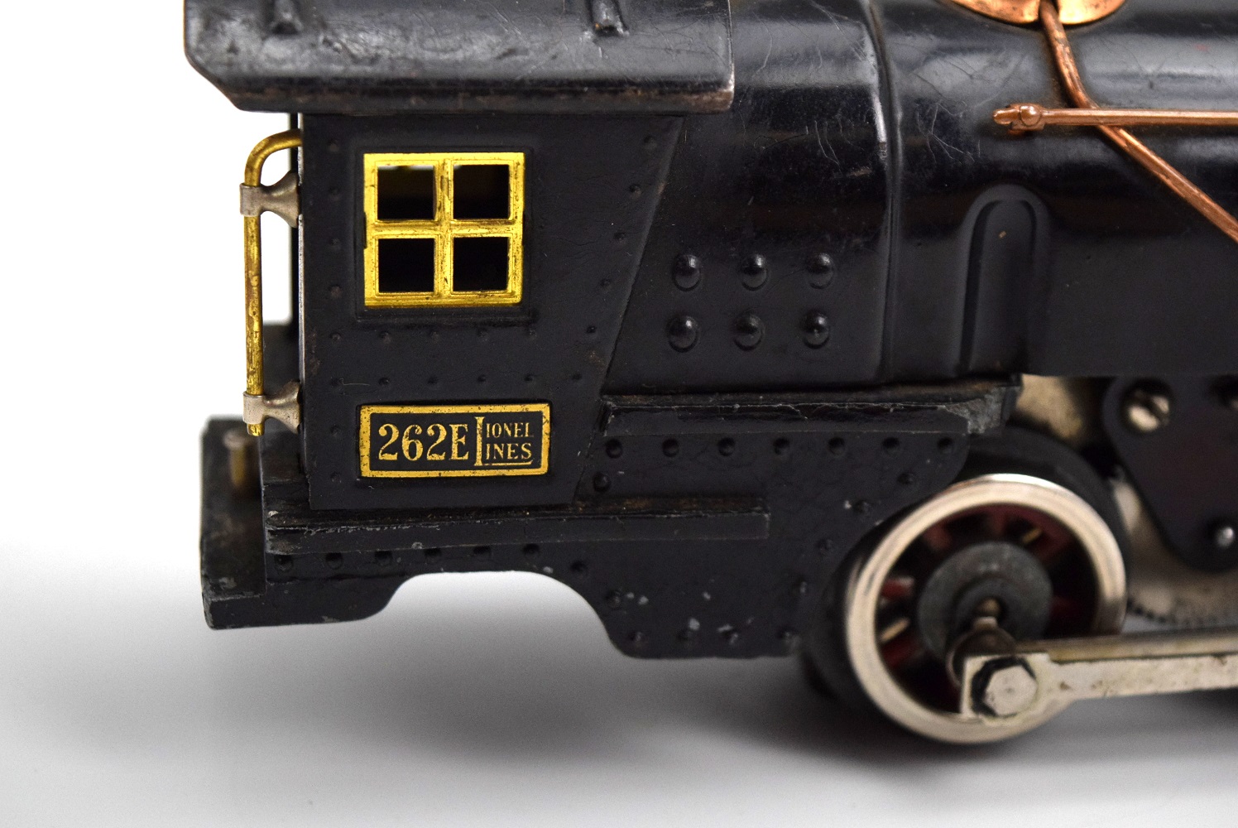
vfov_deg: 19.0
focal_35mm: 72
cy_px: 414
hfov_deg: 28.1
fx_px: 2478
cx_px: 619
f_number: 5.3
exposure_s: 1/2500
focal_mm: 48
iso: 1600
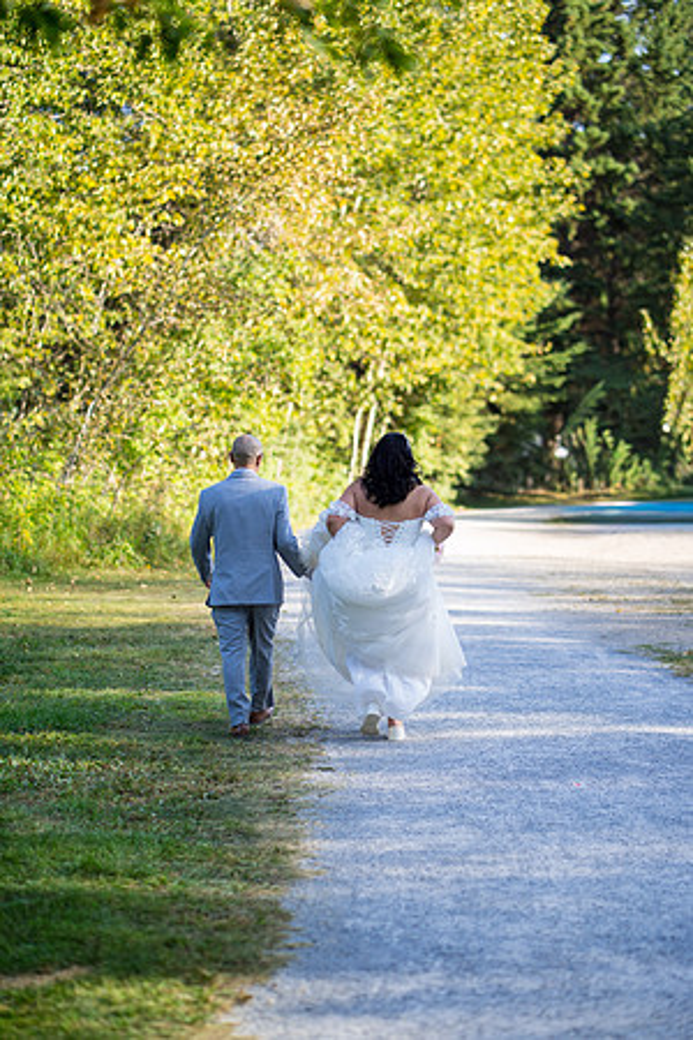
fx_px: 2454
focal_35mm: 85
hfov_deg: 16.1
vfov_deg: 23.9
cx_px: 346
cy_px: 520
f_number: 2.2
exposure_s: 1/1000
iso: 250
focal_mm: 85
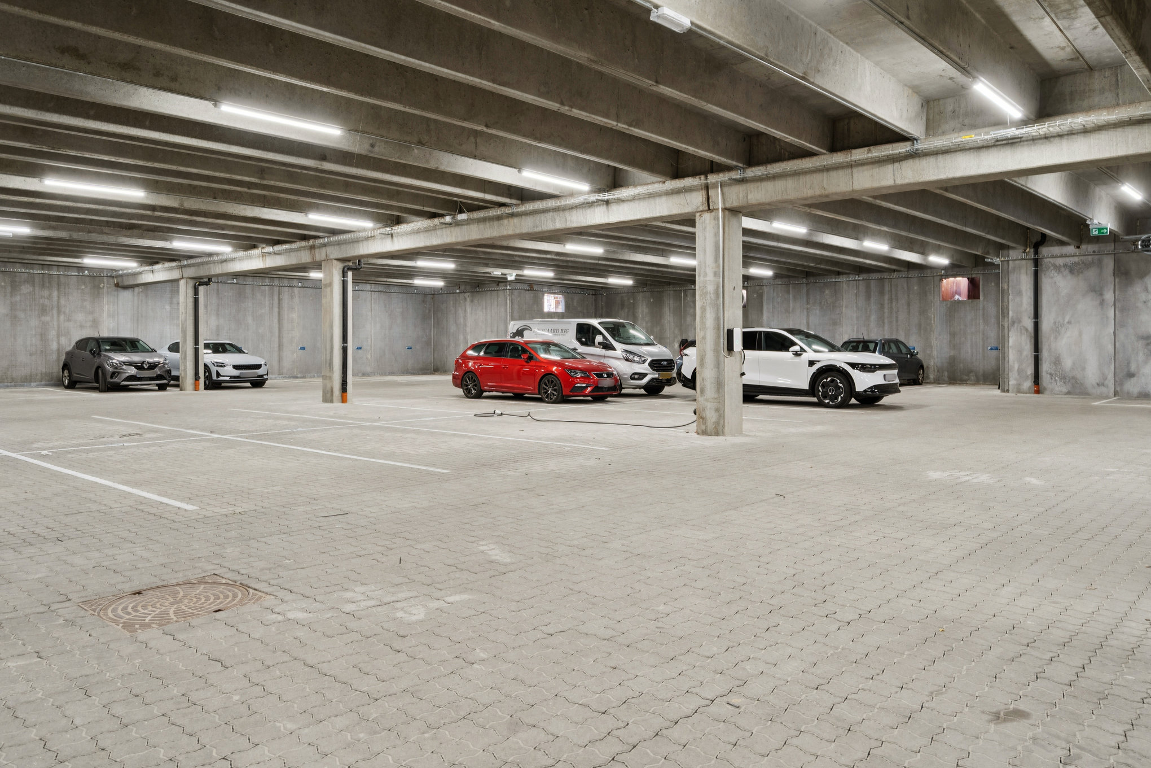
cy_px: 384
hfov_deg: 71.5
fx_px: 799
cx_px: 576
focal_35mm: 25
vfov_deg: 51.3
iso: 800
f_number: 7.1
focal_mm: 25
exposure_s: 1/50
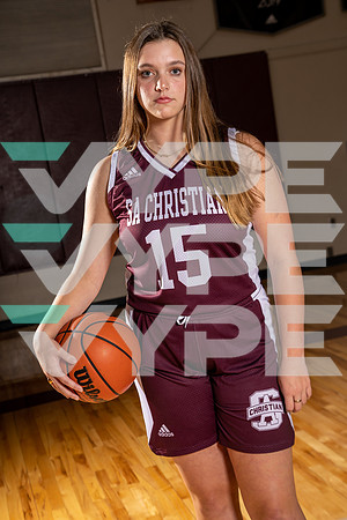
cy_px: 260
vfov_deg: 34.5
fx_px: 839
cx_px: 174
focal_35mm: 58
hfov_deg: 23.4
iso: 160
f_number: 5.6
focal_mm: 58
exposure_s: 1/250
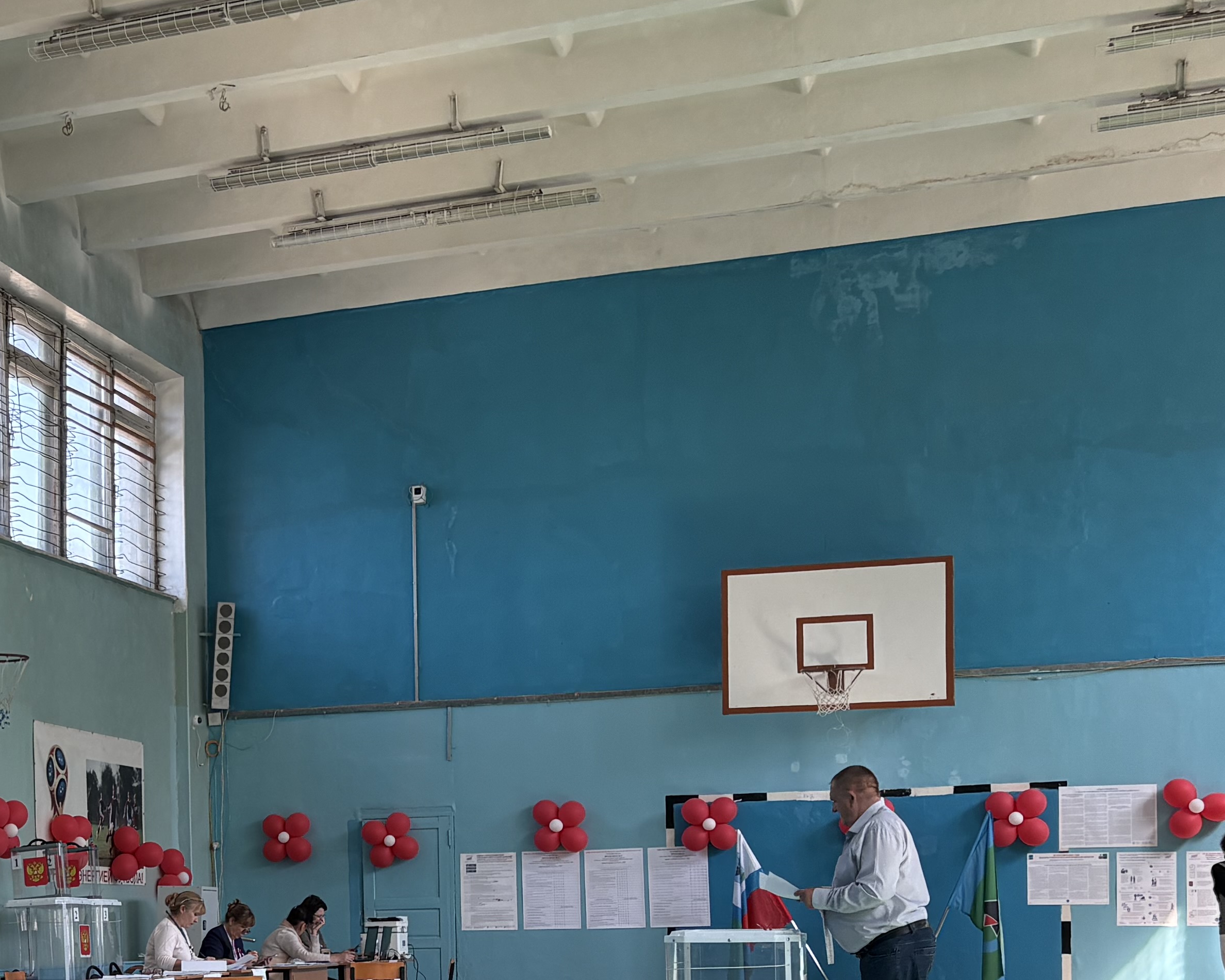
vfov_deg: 24.3
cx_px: 34
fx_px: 2212
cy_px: 880
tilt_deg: +0.9
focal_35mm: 61
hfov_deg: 29.2
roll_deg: +1.0
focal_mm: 5.96
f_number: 1.6
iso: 80
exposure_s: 1/233
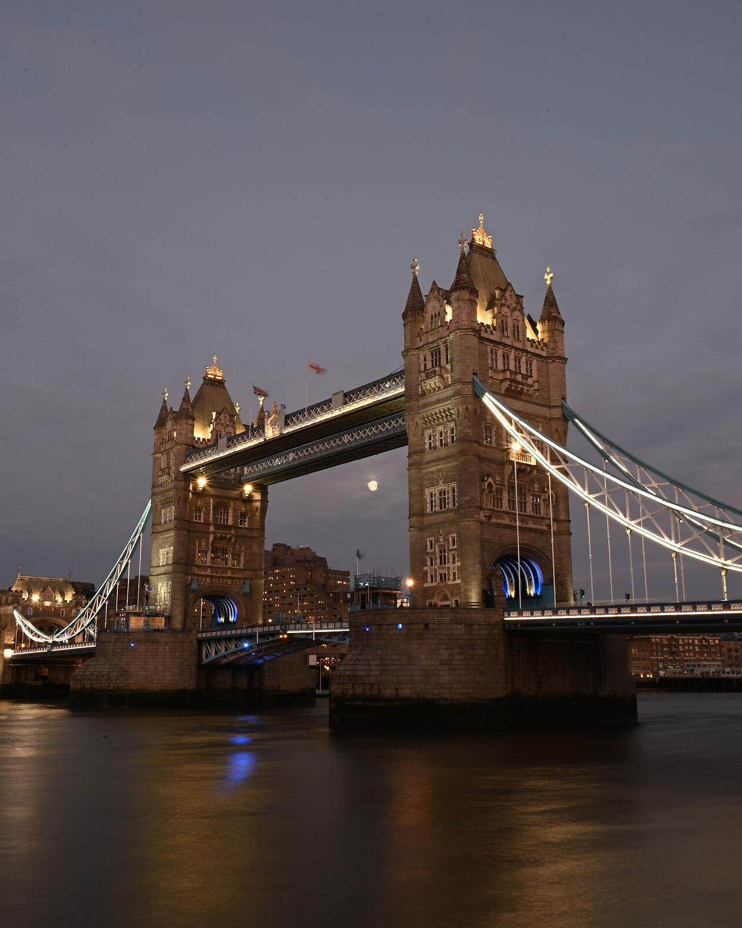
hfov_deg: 43.3
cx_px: 353
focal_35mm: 34
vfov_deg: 52.8
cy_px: 466
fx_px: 933
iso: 100
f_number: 22
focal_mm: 24
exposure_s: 6
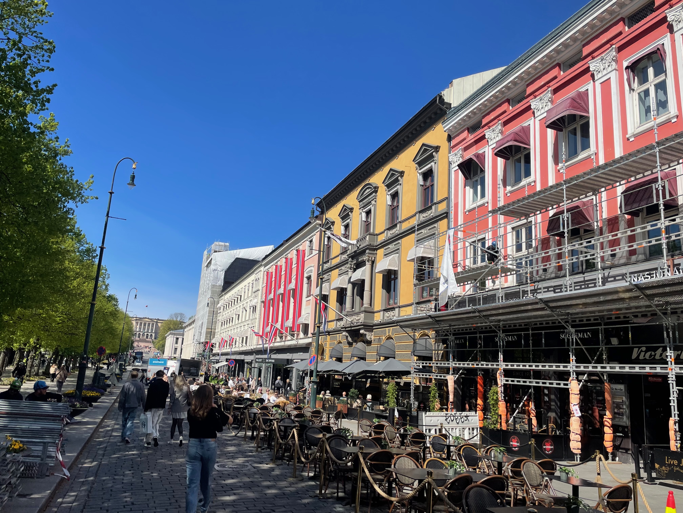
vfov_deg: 53.1
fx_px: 513
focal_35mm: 26
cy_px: 256
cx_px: 342
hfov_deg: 67.3
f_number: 1.6
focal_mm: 4.2
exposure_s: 1/3610
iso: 32
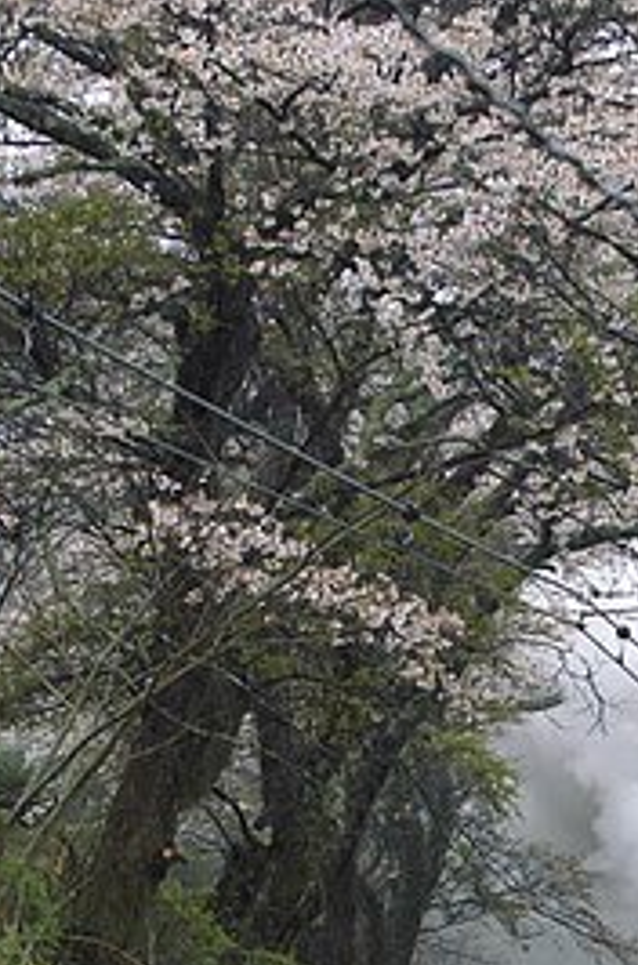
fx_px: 6333
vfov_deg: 8.7
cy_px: 860
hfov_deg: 5.8
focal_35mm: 237
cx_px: 566
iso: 640
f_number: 4.5
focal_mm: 82
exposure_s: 1/200
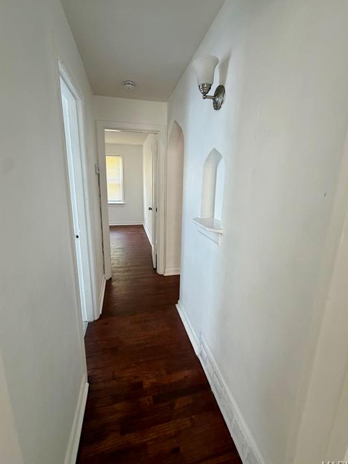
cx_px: 172
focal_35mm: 15
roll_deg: -0.5
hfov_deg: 81.8
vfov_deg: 98.1
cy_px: 225
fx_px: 201
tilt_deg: -11.5
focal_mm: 2.22
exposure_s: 1/75
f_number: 2.2
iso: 320
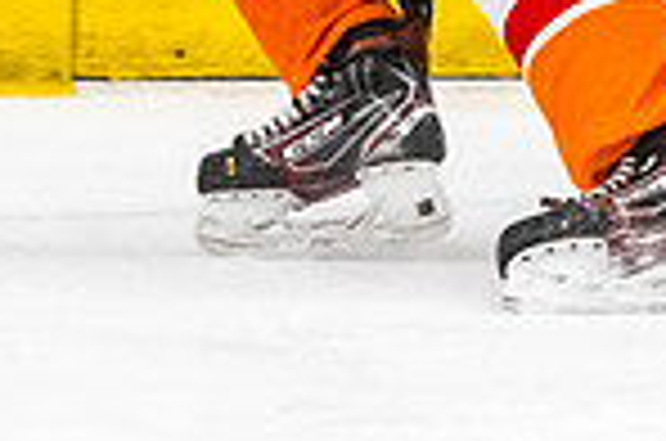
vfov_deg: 1.1
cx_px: 362
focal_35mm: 1251
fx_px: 23094
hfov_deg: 1.7
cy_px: -421
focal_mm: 155
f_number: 2.8
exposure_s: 1/640
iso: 2200
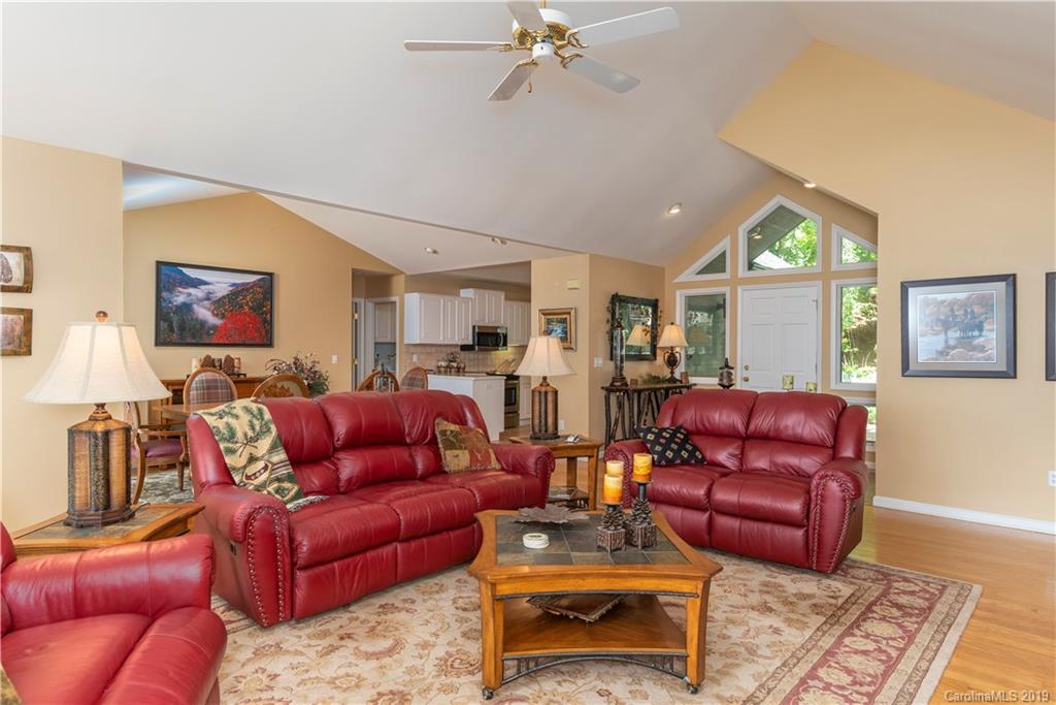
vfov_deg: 59.5
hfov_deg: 81.2
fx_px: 616
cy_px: 352
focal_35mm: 21
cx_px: 528
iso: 500
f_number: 8
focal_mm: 21
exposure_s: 1/60
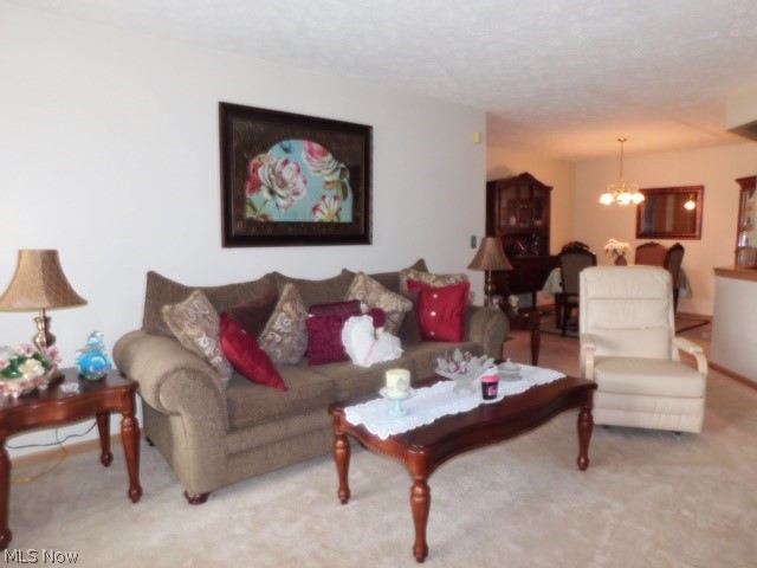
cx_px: 378
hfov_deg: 73.9
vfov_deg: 58.9
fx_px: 503
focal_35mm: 23
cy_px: 284
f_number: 3
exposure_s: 1/30
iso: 200
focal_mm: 4
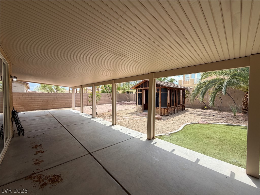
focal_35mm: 14
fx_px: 105
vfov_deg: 85.7
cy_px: 98
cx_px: 130
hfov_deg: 102.1
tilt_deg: -0.6
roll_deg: +0.5
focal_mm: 2.22
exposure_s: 1/559
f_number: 2.2
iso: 40
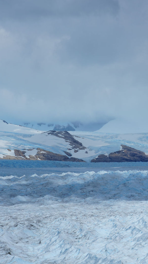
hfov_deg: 10.7
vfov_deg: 19.1
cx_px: 160
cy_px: 132
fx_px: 781
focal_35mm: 112
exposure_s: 1/800
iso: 100
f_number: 10
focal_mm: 71
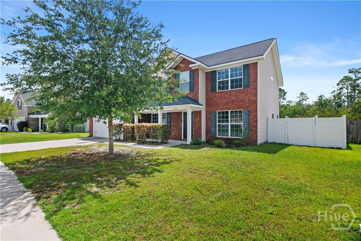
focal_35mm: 16
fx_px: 165
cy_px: 120
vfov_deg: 72.1
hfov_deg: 95.0
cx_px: 180
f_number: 7.1
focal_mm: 11
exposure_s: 1/60
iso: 250
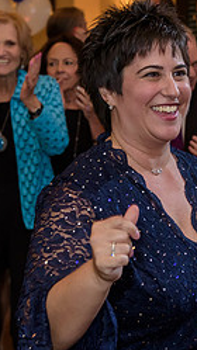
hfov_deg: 10.3
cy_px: 119
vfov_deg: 18.3
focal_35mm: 117
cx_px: 176
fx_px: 1087
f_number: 3.2
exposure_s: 1/125
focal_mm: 48
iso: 1600
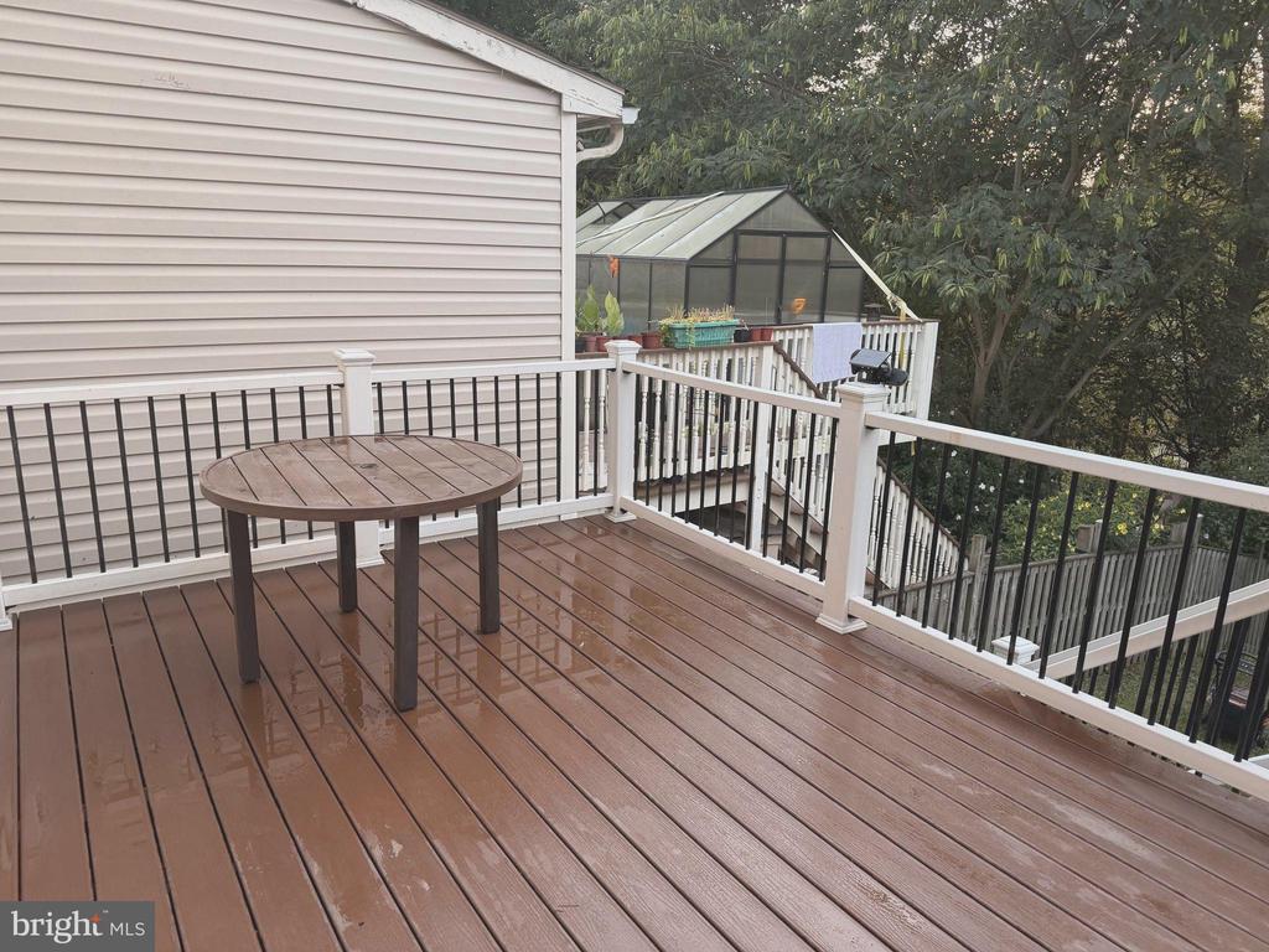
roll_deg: -2.2
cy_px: 476
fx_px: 880
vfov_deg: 56.8
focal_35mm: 24
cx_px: 634
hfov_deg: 71.6
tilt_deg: -14.4
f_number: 1.78
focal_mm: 6.76
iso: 200
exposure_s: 1/82
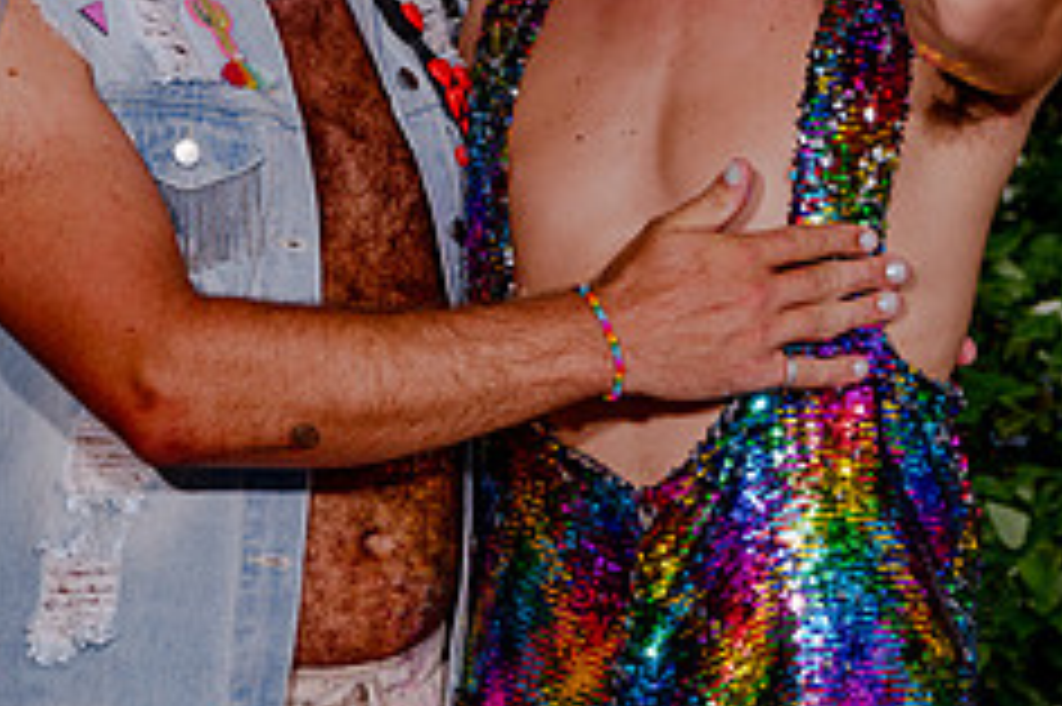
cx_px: 320
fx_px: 5719
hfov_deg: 10.6
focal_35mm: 194
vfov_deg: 7.0
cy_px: -126
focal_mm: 70
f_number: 8
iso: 200
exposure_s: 1/320
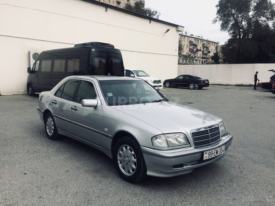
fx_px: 230
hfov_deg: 61.7
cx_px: 138
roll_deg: -1.9
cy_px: 103
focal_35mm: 29
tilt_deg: -12.9
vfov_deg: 48.2
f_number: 2.2
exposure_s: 1/1368
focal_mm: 4.15
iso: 32
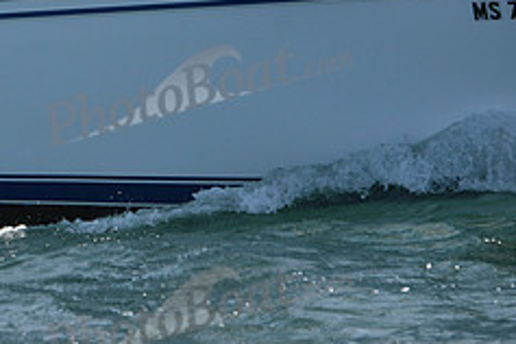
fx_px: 5962
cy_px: 8
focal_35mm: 416
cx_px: -65
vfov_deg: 3.3
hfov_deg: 4.9
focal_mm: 170
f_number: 5.6
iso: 320
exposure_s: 1/800
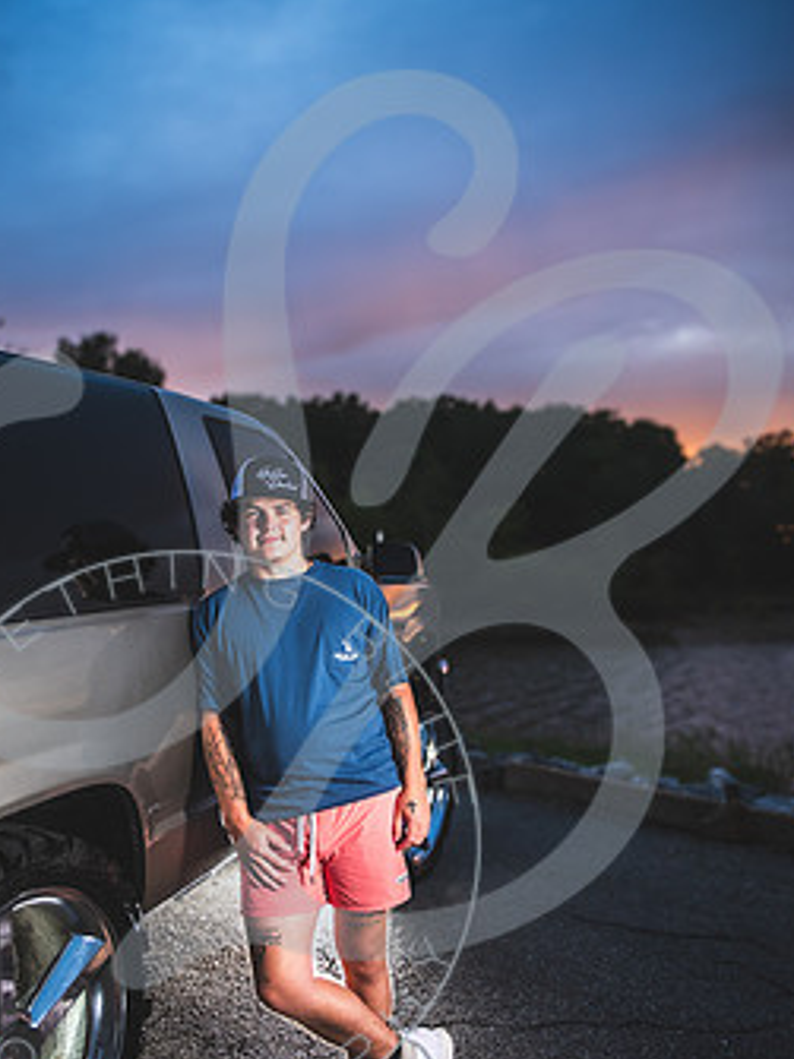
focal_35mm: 31
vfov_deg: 58.1
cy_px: 604
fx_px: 949
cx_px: 329
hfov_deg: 45.2
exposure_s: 1/250
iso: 100
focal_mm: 24
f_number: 2.8
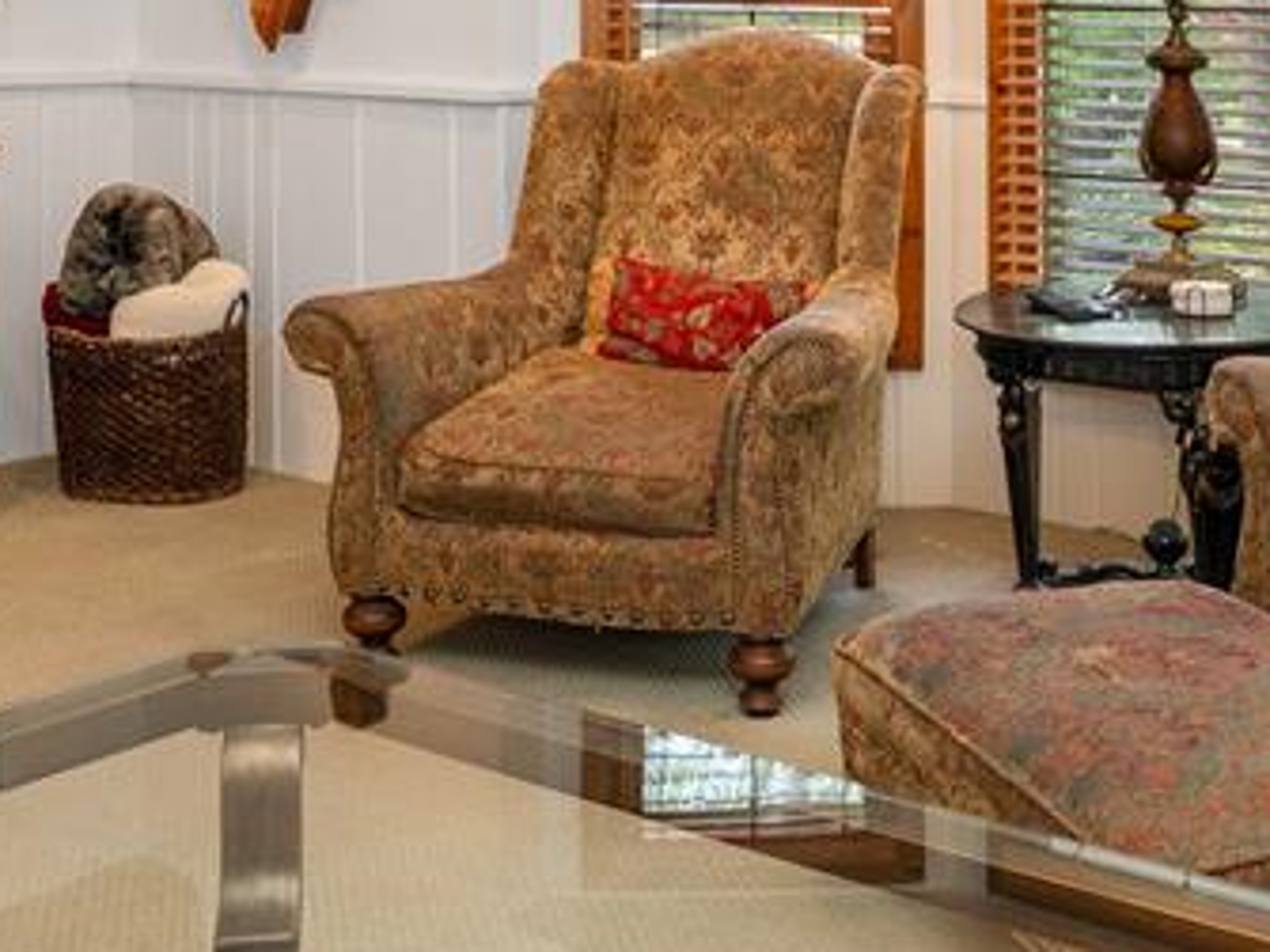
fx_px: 1724
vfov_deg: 30.7
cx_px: 952
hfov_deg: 39.4
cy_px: 349
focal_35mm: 47
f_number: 5.6
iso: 400
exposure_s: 1/60
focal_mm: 16
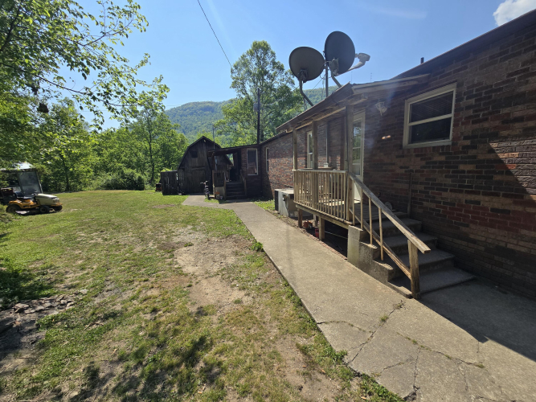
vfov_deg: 89.9
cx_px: 268
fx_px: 201
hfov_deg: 106.2
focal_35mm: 13
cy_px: 201
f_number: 2.2
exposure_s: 1/2384
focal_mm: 2.2
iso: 50
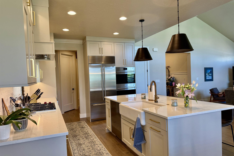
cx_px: 117
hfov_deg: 71.5
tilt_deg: -1.5
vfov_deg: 51.3
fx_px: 162
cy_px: 82
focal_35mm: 25
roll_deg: +2.5
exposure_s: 1/120
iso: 125
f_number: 1.78
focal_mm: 6.76
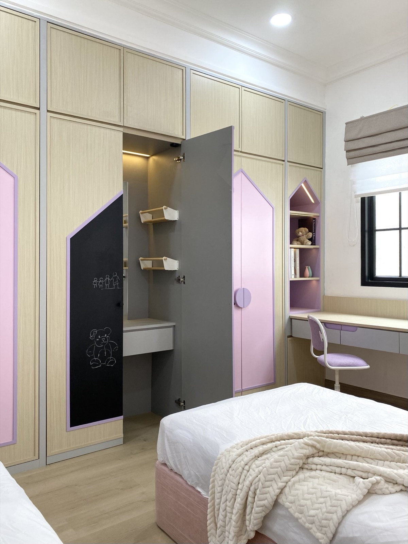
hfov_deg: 53.1
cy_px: 272
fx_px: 409
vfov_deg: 67.3
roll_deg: -0.1
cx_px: 204
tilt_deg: +0.9
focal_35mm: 26
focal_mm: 4.25
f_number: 1.8
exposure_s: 1/121
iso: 80
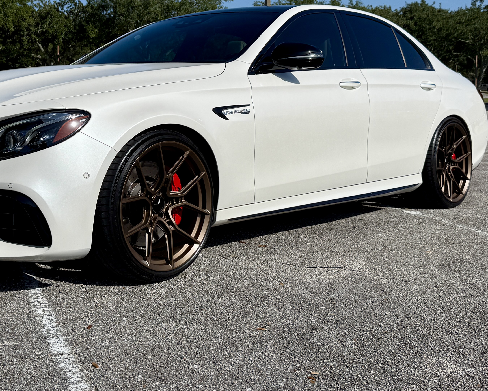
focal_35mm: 37
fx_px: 534
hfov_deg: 48.5
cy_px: 120
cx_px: 174
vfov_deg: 39.5
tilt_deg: -2.6
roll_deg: -0.8
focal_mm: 6.76
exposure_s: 1/9091
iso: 80
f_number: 1.78
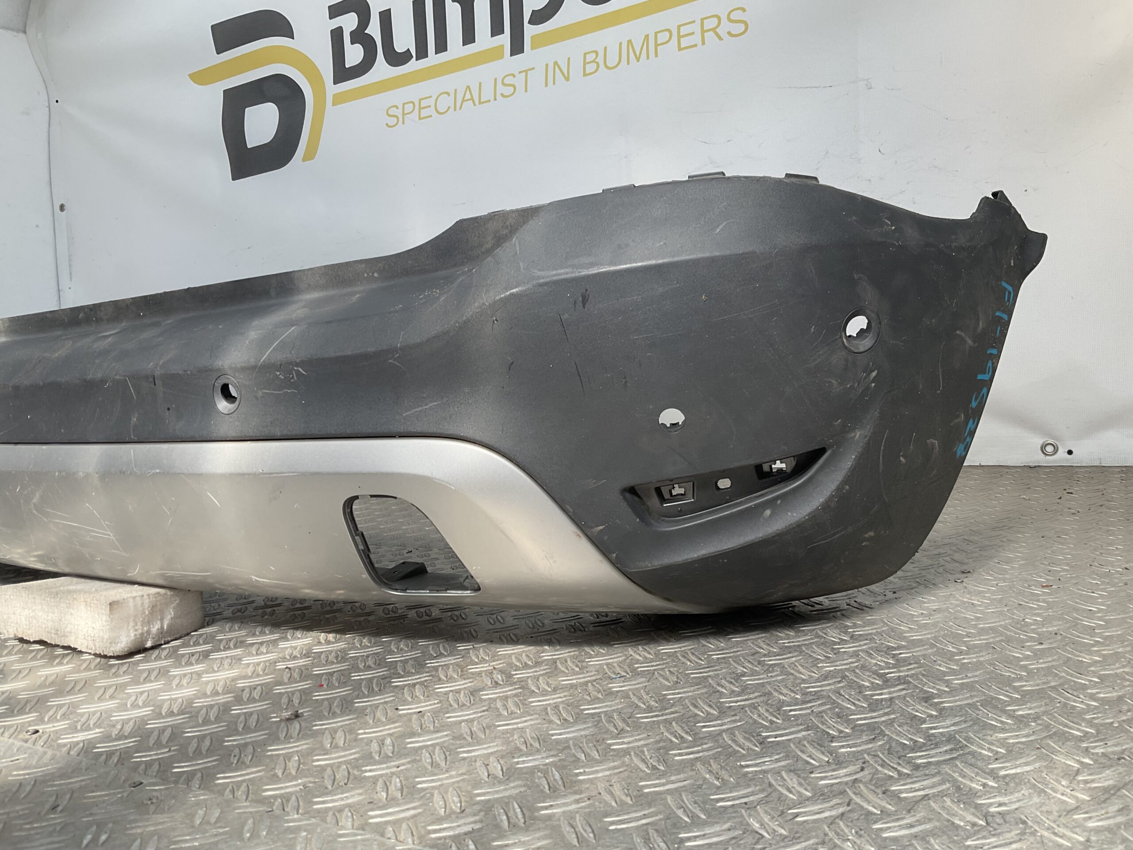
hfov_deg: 61.7
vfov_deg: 48.2
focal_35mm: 29
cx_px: 566
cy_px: 425
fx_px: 949
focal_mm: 3
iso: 16
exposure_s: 1/346
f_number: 1.8
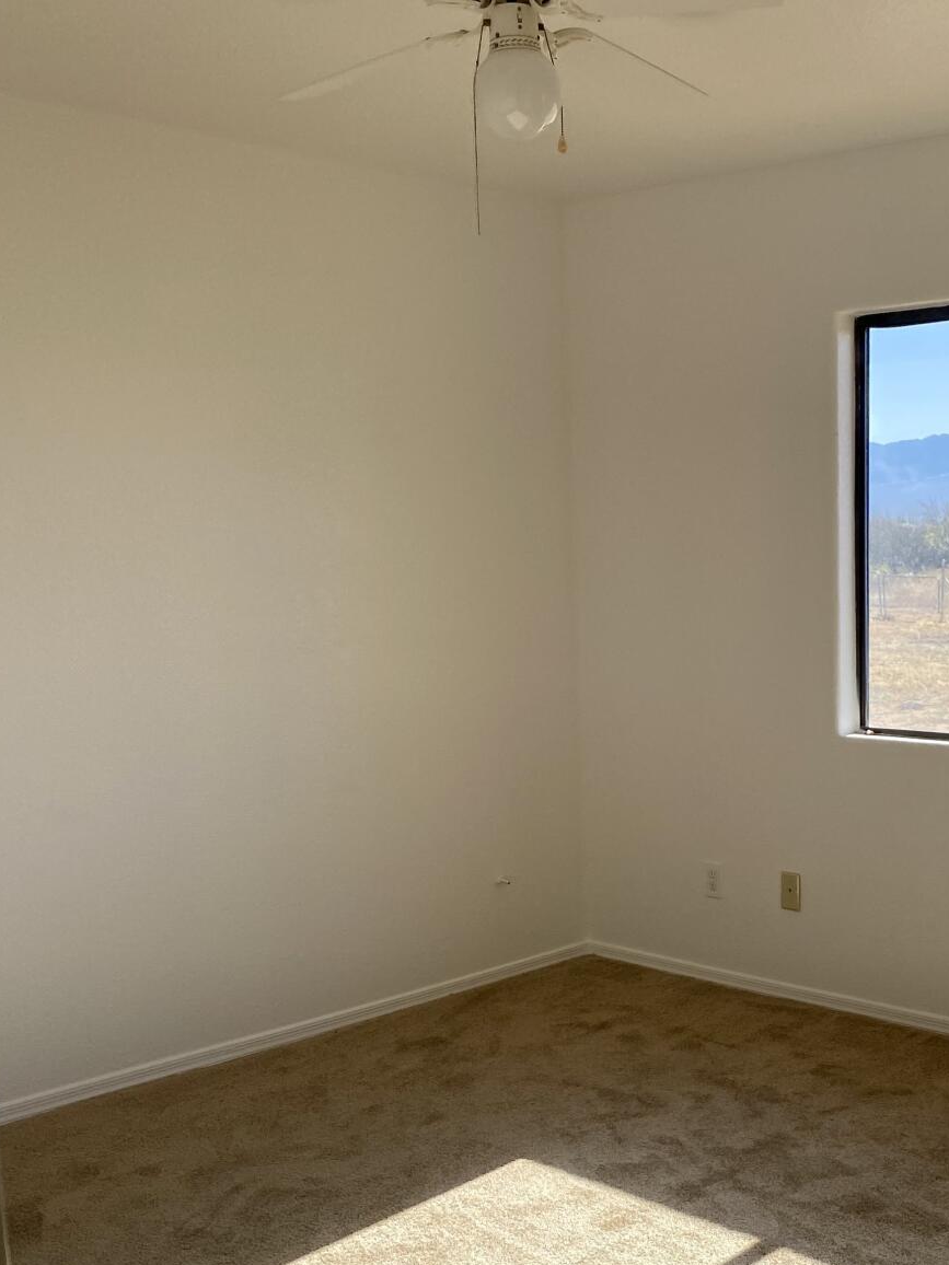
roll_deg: +0.0
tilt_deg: -8.9
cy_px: 814
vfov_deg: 41.7
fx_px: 1645
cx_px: 759
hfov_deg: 31.4
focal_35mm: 45
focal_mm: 4.25
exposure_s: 1/1135
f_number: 1.8
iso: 32
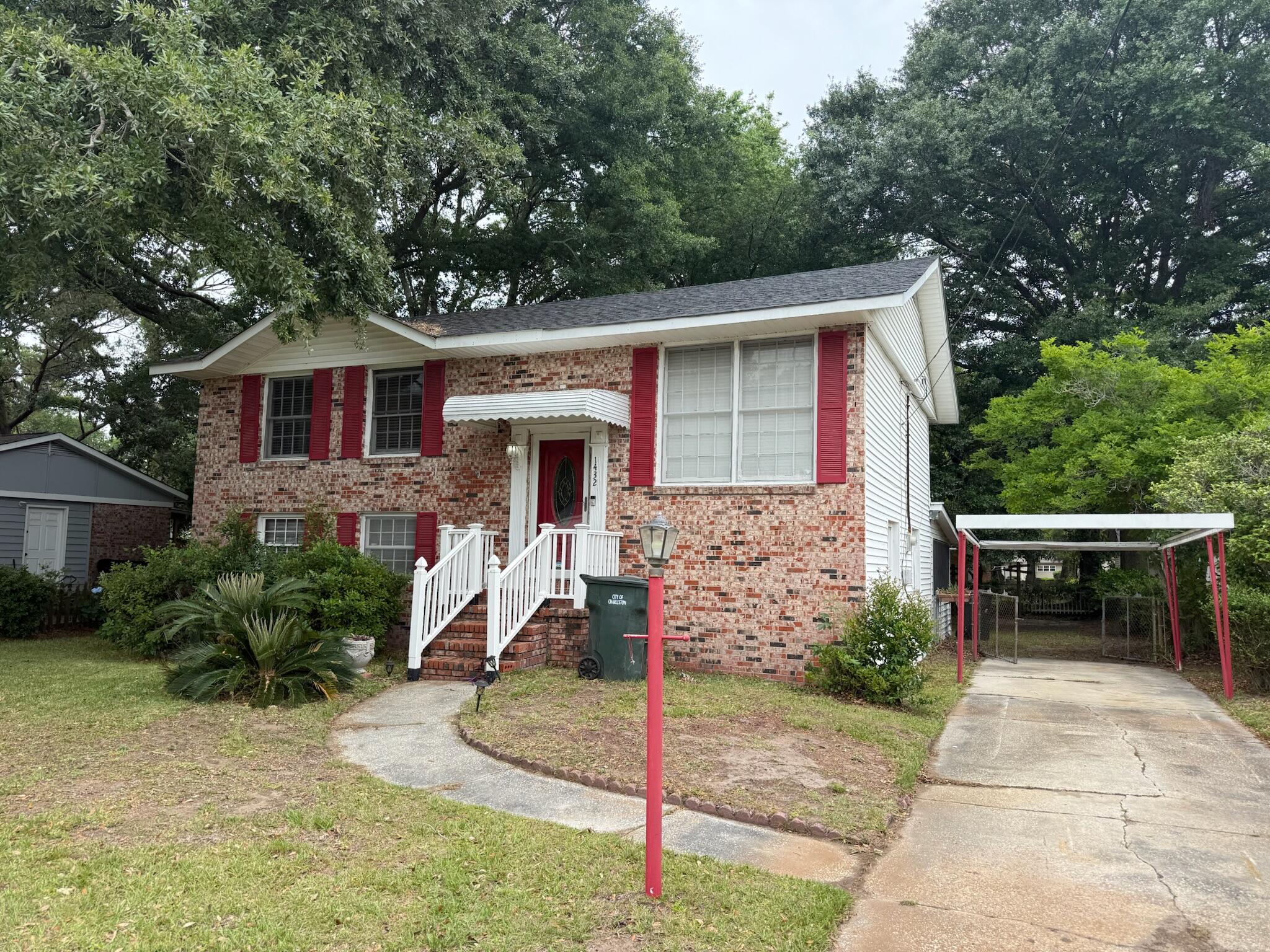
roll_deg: -1.1
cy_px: 476
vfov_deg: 56.8
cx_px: 635
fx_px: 881
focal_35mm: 24
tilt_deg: +6.4
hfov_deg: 71.6
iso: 80
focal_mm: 6.76
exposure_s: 1/1211
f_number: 1.78
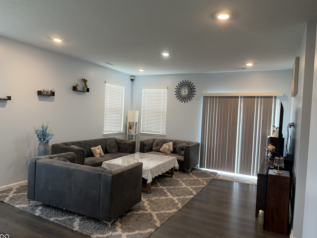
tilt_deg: -1.6
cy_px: 120
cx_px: 160
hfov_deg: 69.4
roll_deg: -2.5
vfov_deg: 54.9
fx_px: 229
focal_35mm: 25
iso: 200
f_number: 1.78
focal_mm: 6.76
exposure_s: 1/120
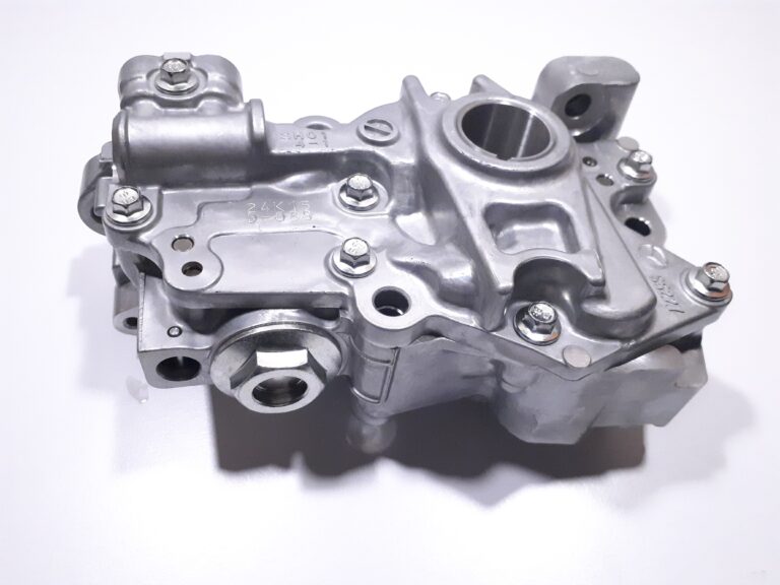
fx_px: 608
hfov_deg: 65.3
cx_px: 390
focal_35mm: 27
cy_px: 292
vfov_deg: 51.4
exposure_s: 1/261
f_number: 1.9
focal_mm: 3.6
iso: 800
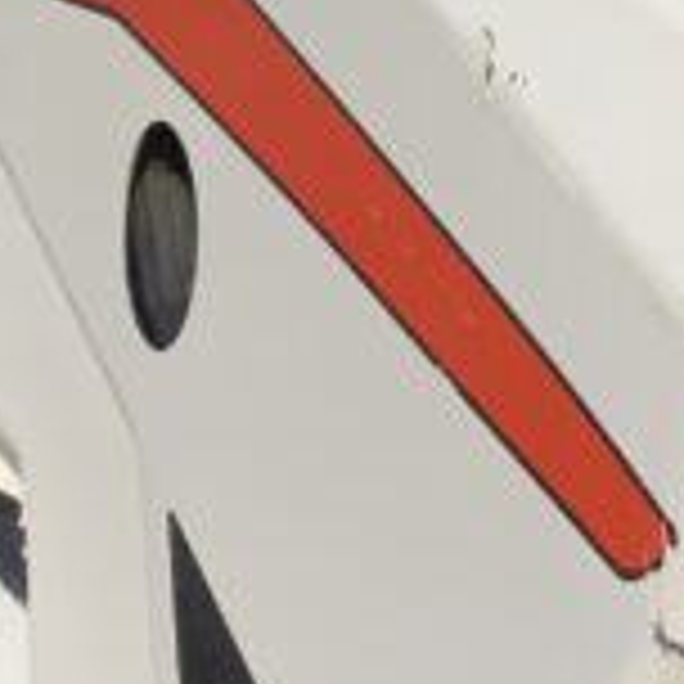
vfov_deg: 10.1
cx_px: 828
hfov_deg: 10.0
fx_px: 3867
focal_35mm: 173
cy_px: 176
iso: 16
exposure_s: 1/2538
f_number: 1.8
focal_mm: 3
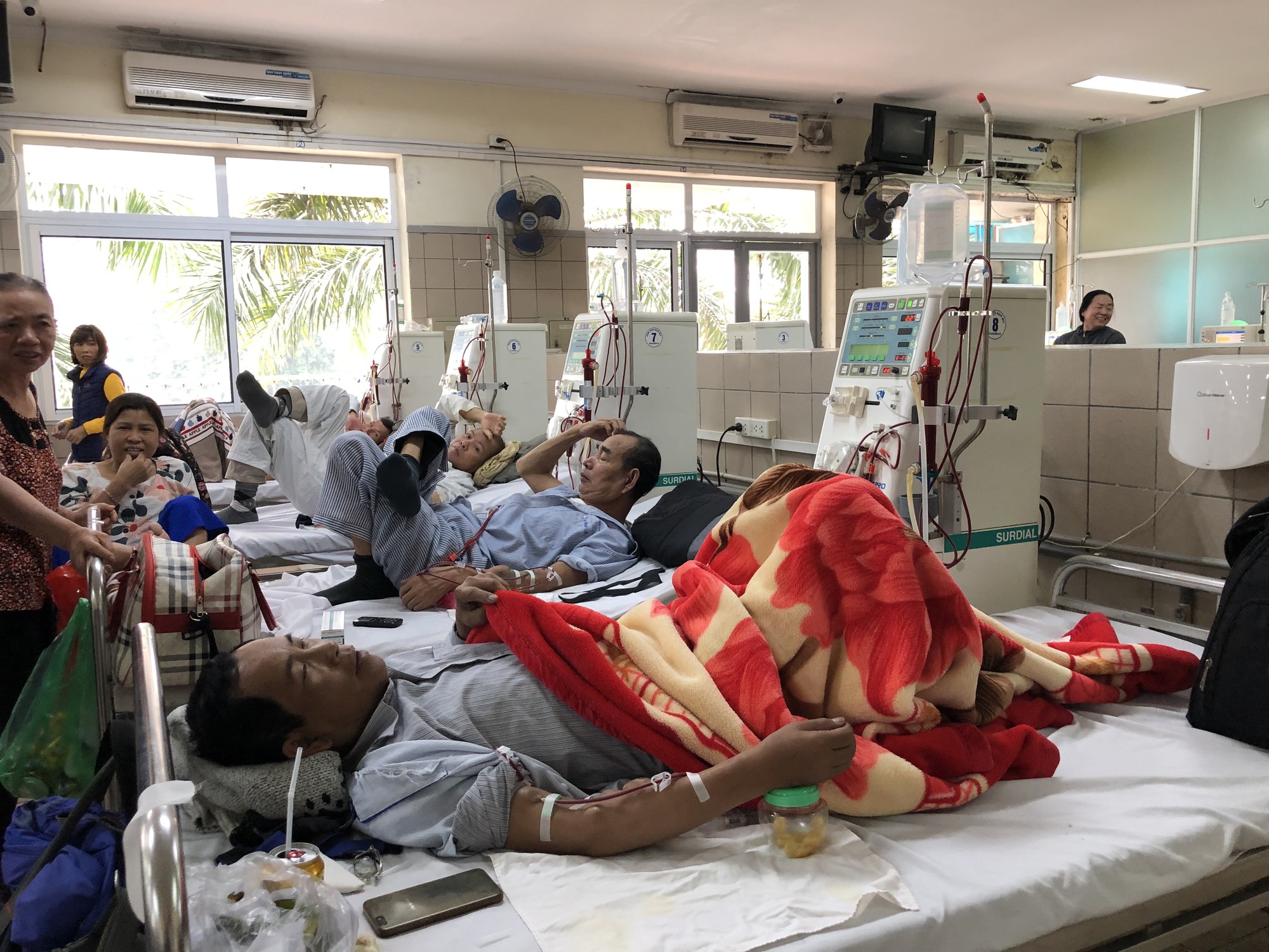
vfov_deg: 49.7
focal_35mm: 28
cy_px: 476
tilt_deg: -6.1
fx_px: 1026
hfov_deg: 63.4
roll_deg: +1.2
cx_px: 634
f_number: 1.8
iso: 40
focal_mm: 4
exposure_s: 1/25
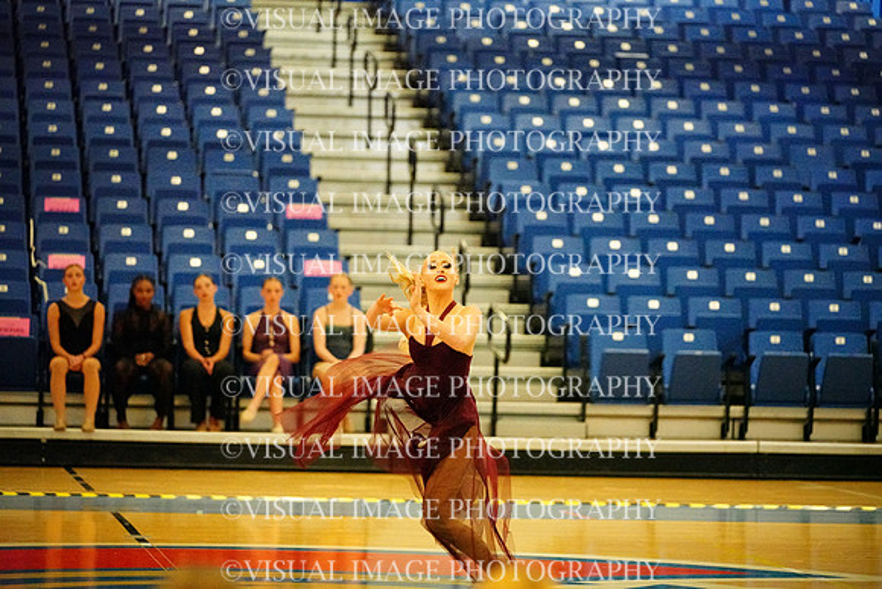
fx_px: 3676
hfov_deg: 13.7
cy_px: 294
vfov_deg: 9.2
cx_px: 441
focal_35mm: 150
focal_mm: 150
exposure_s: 1/1600
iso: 25600
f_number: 2.8
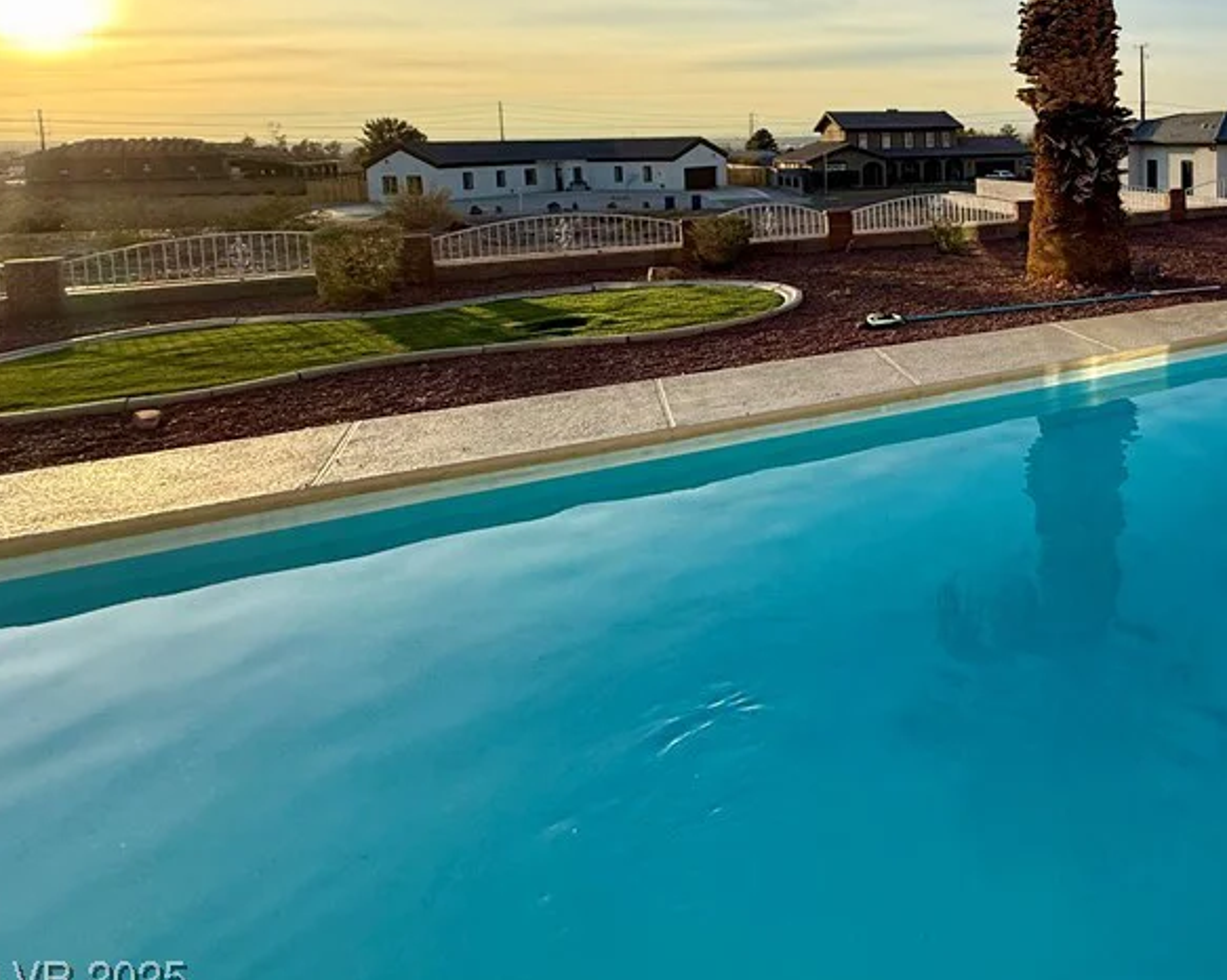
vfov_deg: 55.3
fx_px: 871
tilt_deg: -4.9
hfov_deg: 61.7
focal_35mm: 24
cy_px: 219
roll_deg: +1.9
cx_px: 1052
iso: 50
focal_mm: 2.22
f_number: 2.2
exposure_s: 1/1497
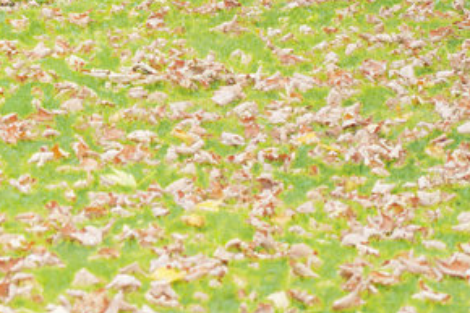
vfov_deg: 5.2
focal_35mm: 264
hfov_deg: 7.7
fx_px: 3445
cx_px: -225
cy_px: -63
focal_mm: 85
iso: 800
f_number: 4.5
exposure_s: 1/500
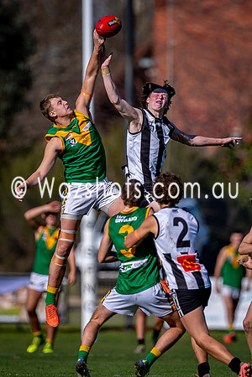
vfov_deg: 2.4
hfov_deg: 1.6
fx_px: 8847
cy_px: 171
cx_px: 140
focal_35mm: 843
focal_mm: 500
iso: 100
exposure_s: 1/1600
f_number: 4
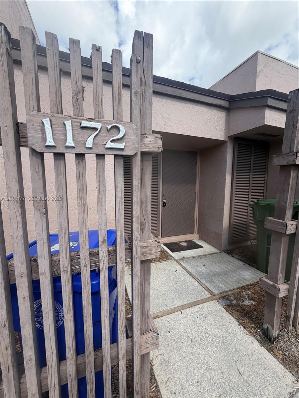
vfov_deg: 102.1
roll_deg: -0.6
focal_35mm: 14
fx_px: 161
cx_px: 150
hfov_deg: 85.7
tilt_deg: -5.1
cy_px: 199
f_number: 2.2
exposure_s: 1/770
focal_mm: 2.22
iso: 32
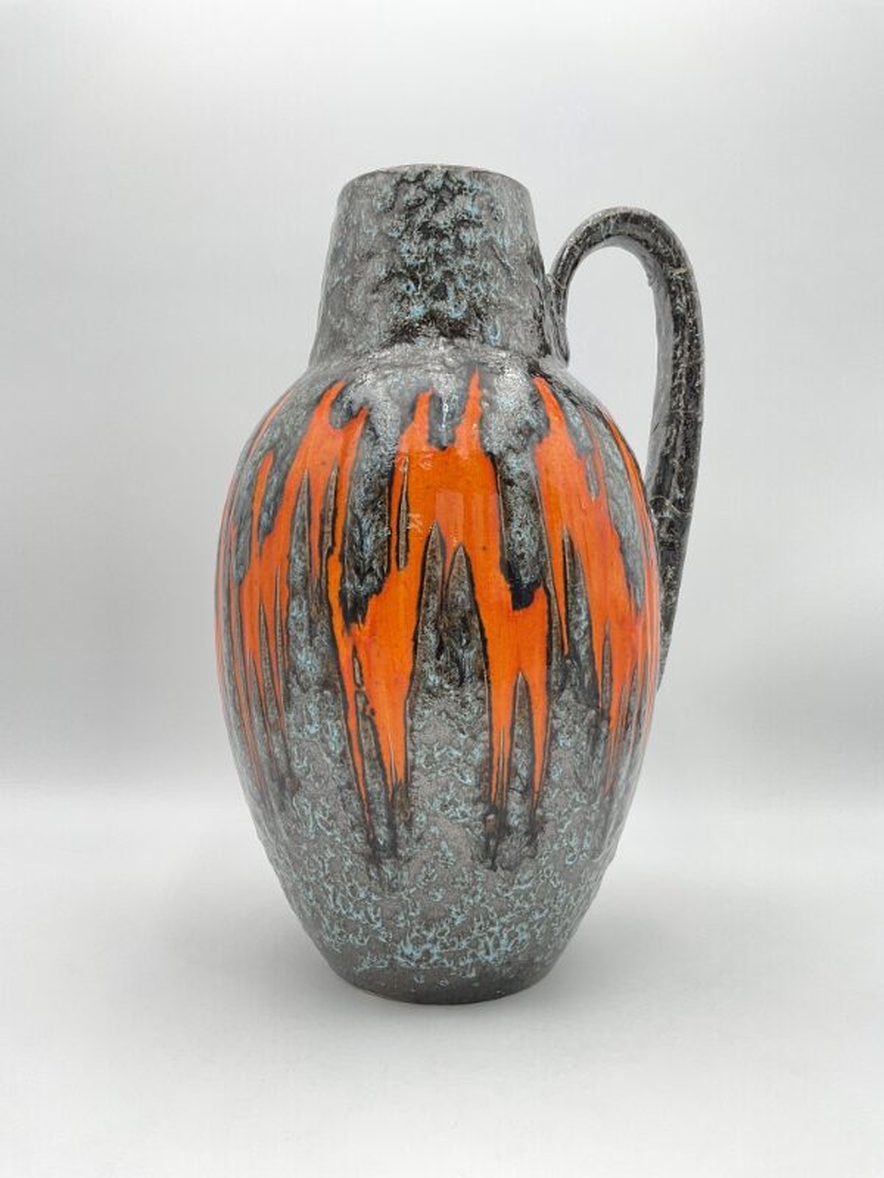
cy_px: 589
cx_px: 442
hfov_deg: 48.2
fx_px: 987
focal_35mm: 29
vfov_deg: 61.7
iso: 32
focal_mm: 3
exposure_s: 1/120
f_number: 1.8
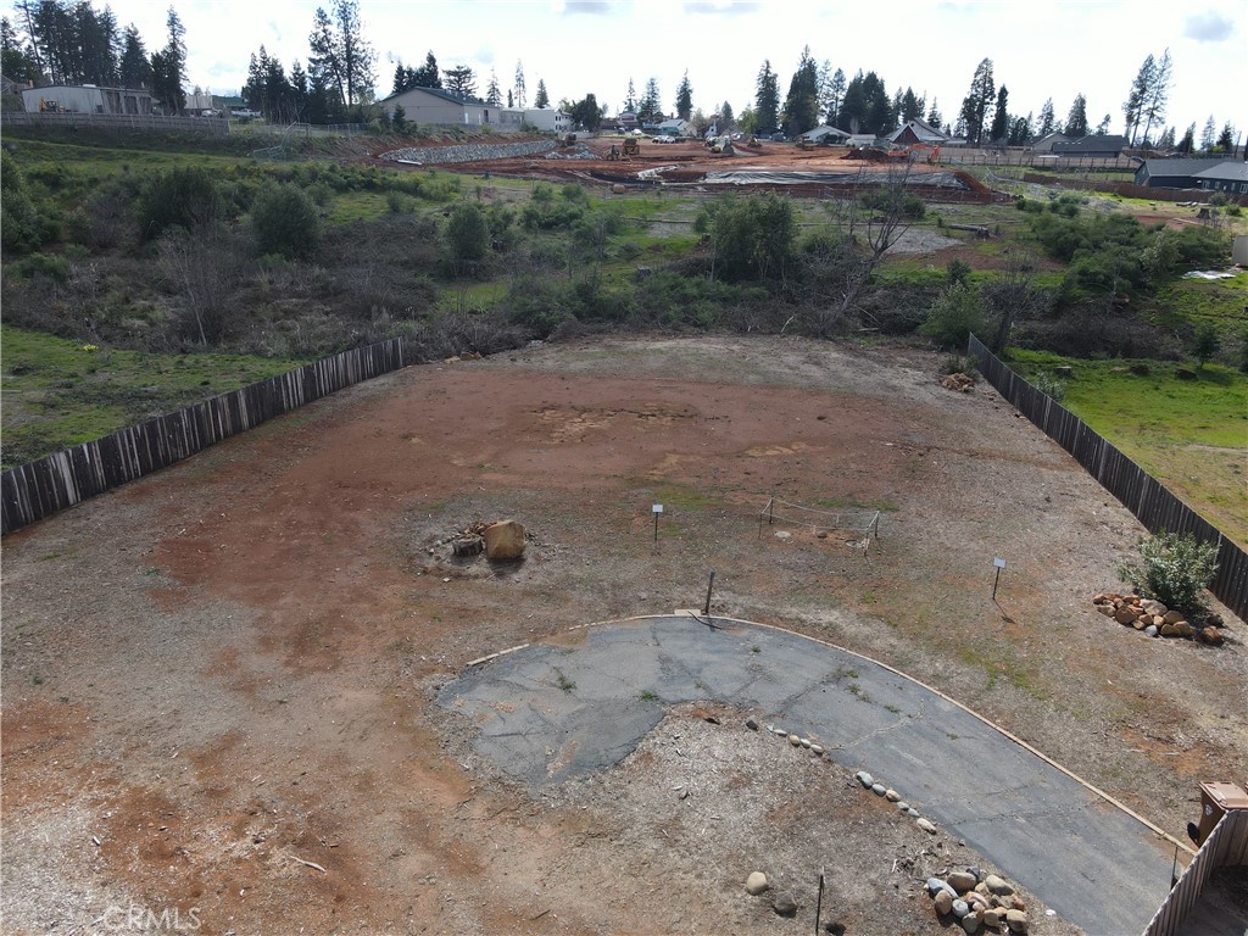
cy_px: 468
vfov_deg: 56.8
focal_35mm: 24
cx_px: 624
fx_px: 865
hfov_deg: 71.6
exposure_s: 1/350
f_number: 2.8
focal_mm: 4.5
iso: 100
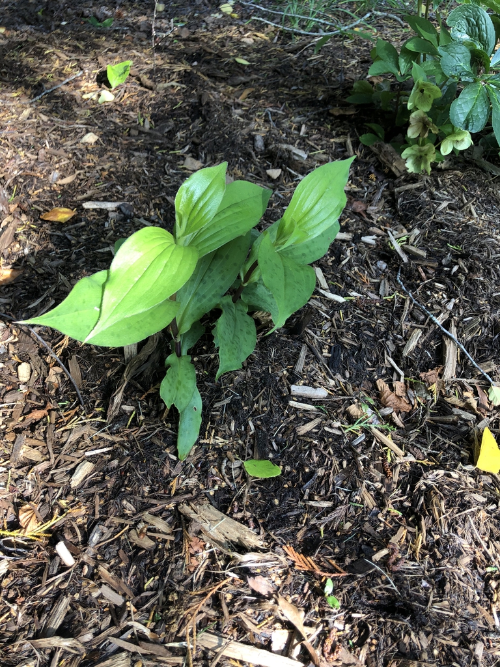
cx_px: 250
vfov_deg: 63.4
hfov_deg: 49.7
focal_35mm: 28
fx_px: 539
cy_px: 334
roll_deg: -6.8
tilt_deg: -40.2
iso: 20
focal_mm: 3.99
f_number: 1.8
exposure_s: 1/126
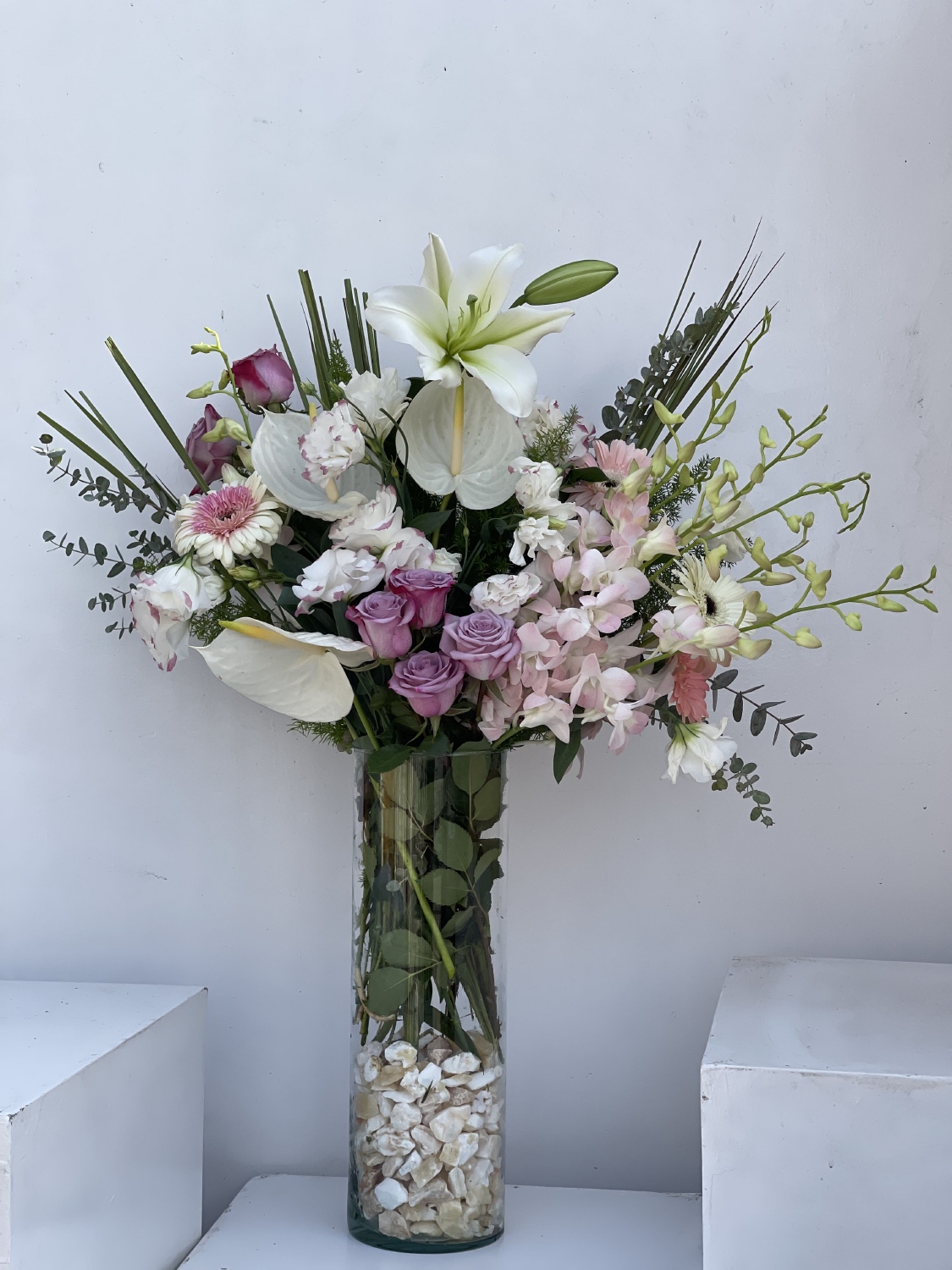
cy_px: 635
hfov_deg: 22.9
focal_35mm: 64
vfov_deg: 30.3
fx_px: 2347
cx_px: 476
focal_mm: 7.5
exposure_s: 1/555
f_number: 2.2
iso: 32
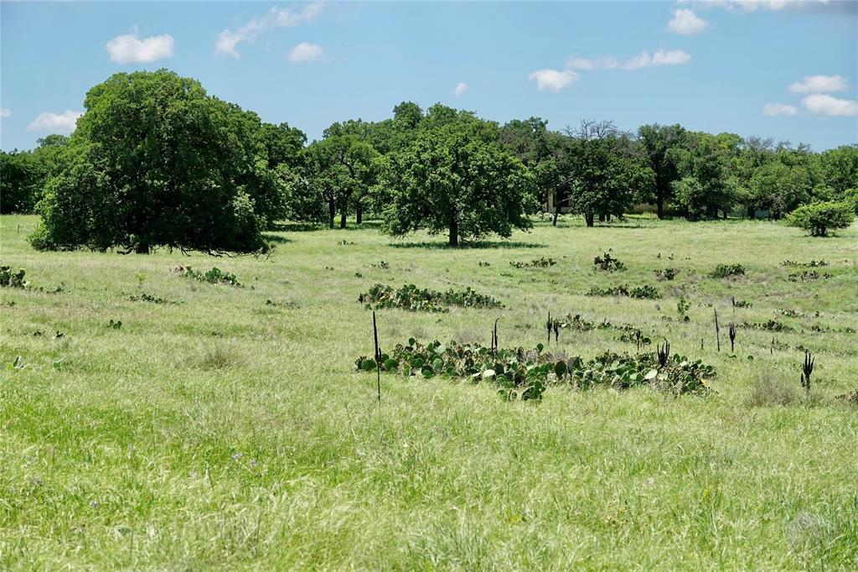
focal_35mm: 111
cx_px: 429
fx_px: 2644
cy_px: 286
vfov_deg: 12.3
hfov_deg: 18.4
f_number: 4
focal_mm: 40.73
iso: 100
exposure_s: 1/640
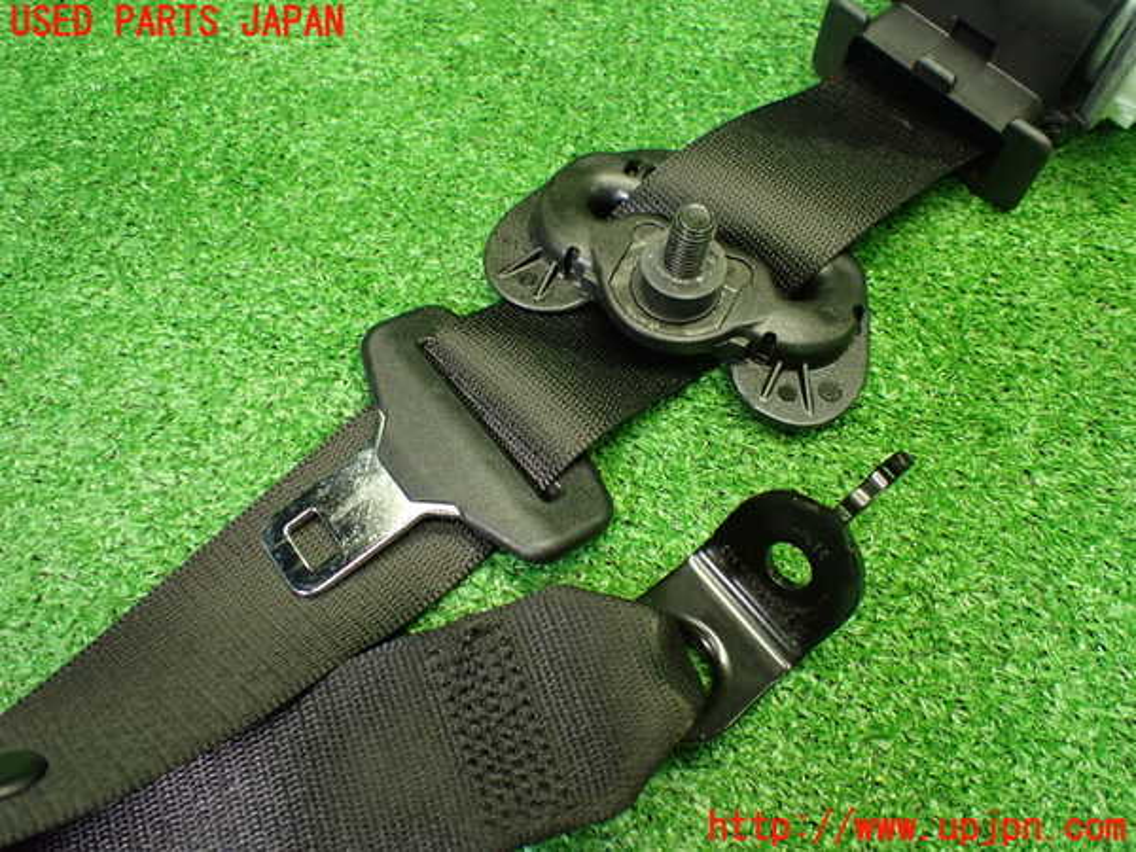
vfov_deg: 46.8
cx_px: 568
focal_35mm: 30
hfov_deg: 60.0
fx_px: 985
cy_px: 426
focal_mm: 5.4
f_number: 2.3
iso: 800
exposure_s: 1/125
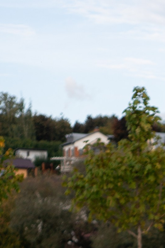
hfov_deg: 7.1
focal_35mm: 179
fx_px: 1230
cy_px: 471
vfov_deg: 10.7
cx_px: 420
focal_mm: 35
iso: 100
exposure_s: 1/1000
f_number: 2.5
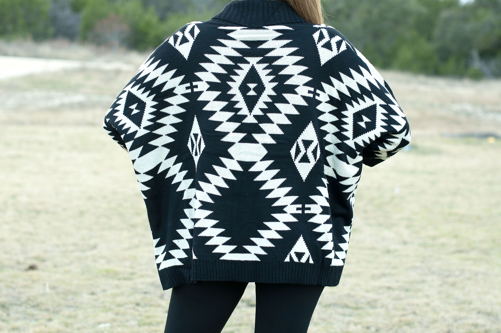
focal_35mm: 75
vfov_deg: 18.1
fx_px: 1042
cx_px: 250
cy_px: 166
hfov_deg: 27.0
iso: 200
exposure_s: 1/200
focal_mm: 50
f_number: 3.2
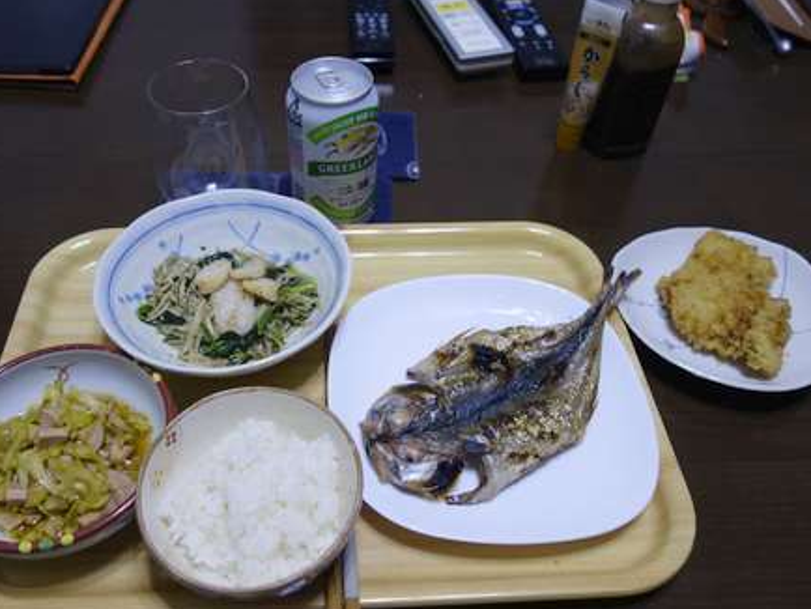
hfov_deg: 58.2
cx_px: 366
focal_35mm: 31
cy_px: 304
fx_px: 727
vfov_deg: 45.5
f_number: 1.8
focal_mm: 10.4
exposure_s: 1/30
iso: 200
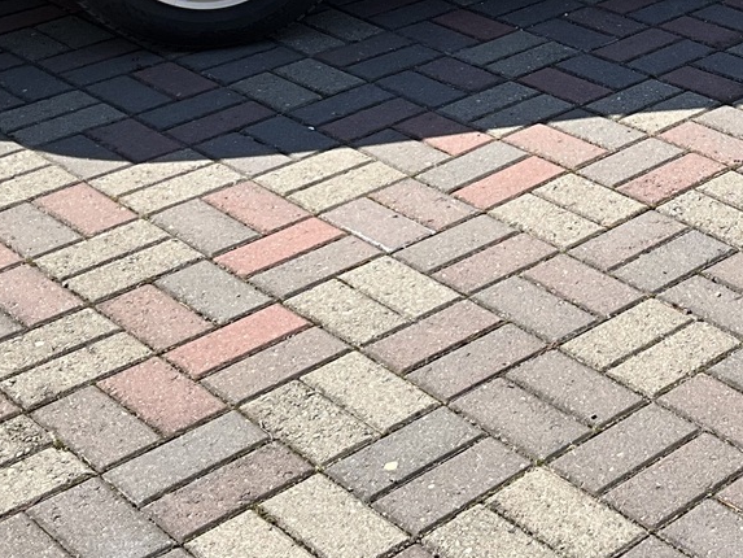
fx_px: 1739
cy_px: 3
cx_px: 691
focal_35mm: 81
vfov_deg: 17.8
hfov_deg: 23.4
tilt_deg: -19.2
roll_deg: -0.9
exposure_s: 1/1144
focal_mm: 3
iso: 25
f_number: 1.8
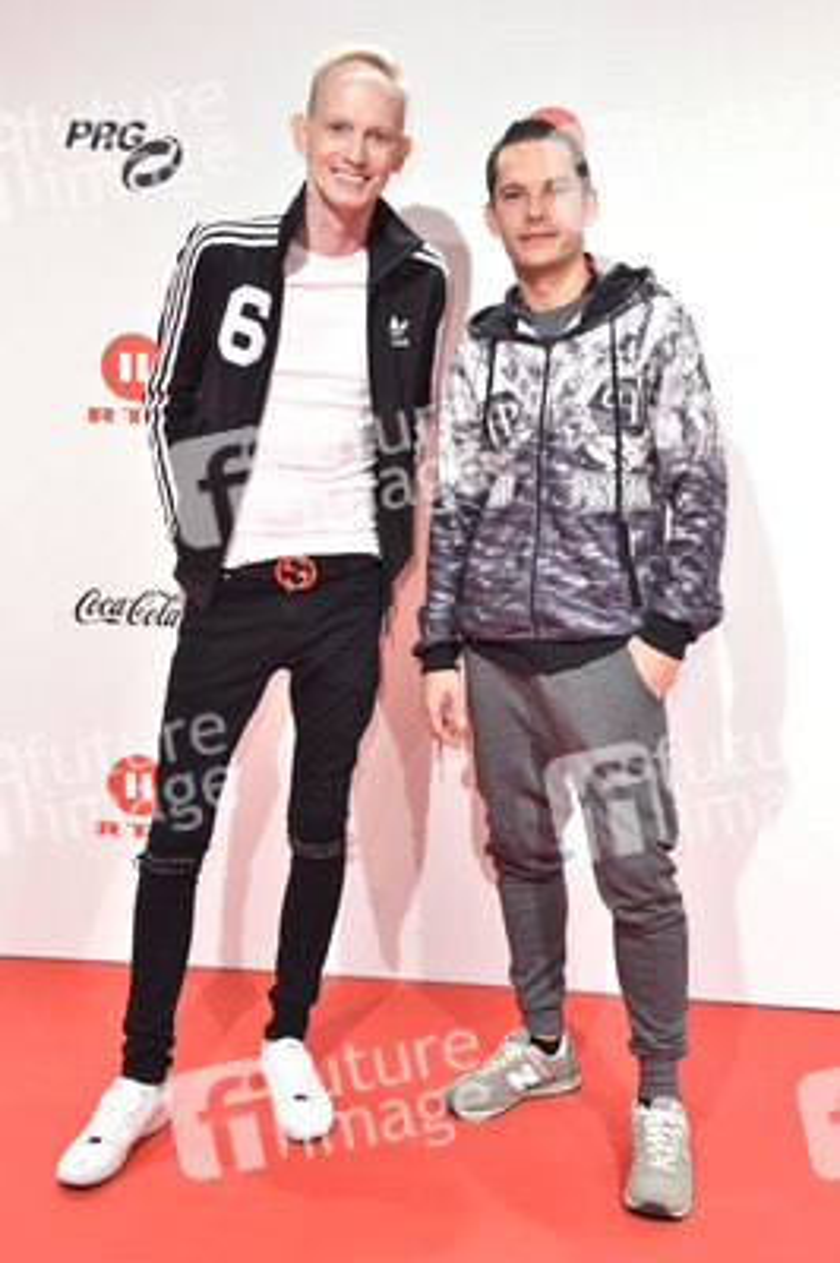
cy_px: 632
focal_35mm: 48
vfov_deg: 41.1
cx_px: 420
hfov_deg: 28.0
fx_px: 1683
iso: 1250
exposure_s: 1/160
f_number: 5.6
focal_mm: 48
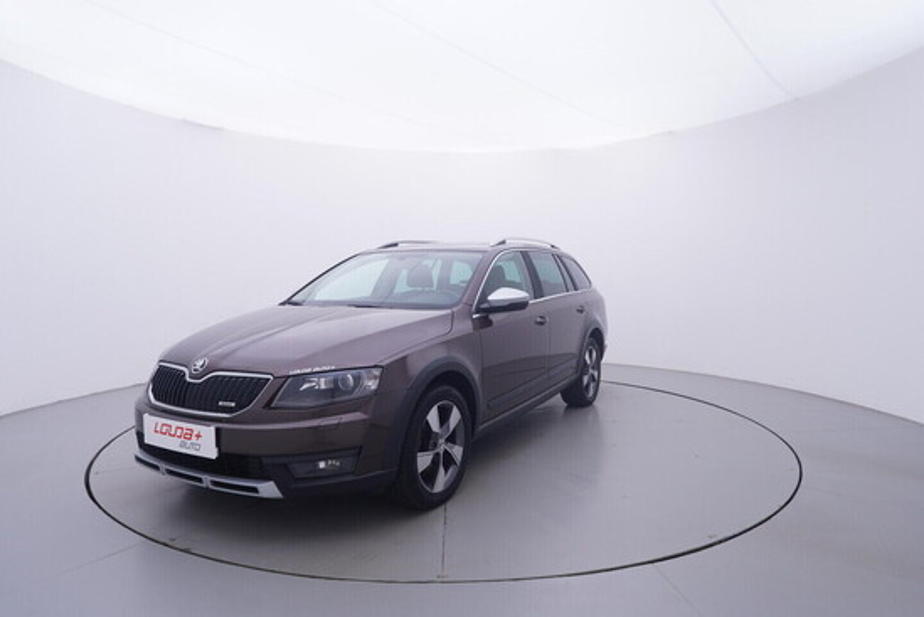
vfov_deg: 56.2
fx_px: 578
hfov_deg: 77.3
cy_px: 308
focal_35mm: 22
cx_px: 462
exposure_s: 1/80
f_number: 5
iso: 200
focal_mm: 15
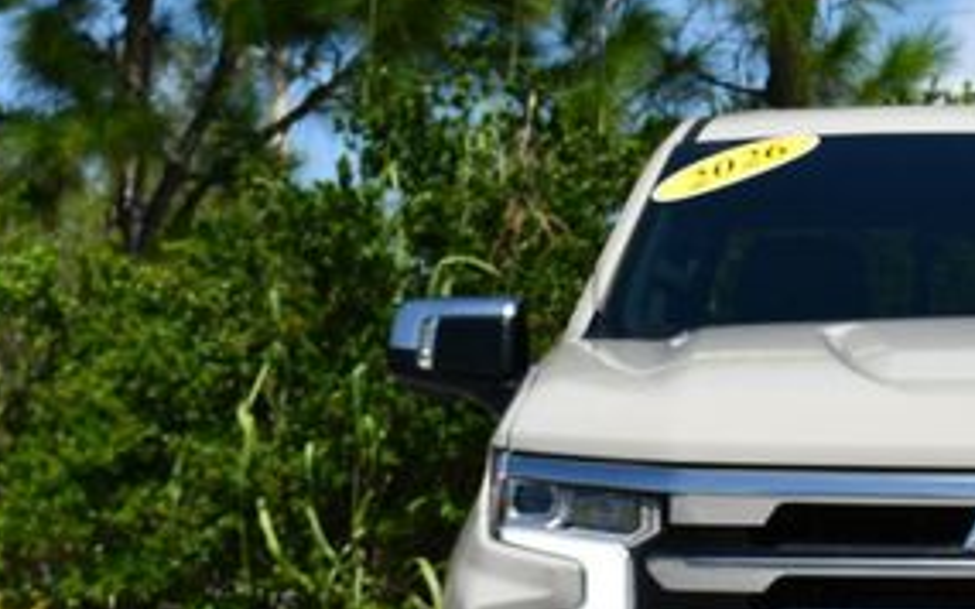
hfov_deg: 12.5
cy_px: 582
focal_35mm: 165
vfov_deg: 7.9
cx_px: 1043
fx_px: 4384
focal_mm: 36
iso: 100
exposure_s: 1/320
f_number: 9
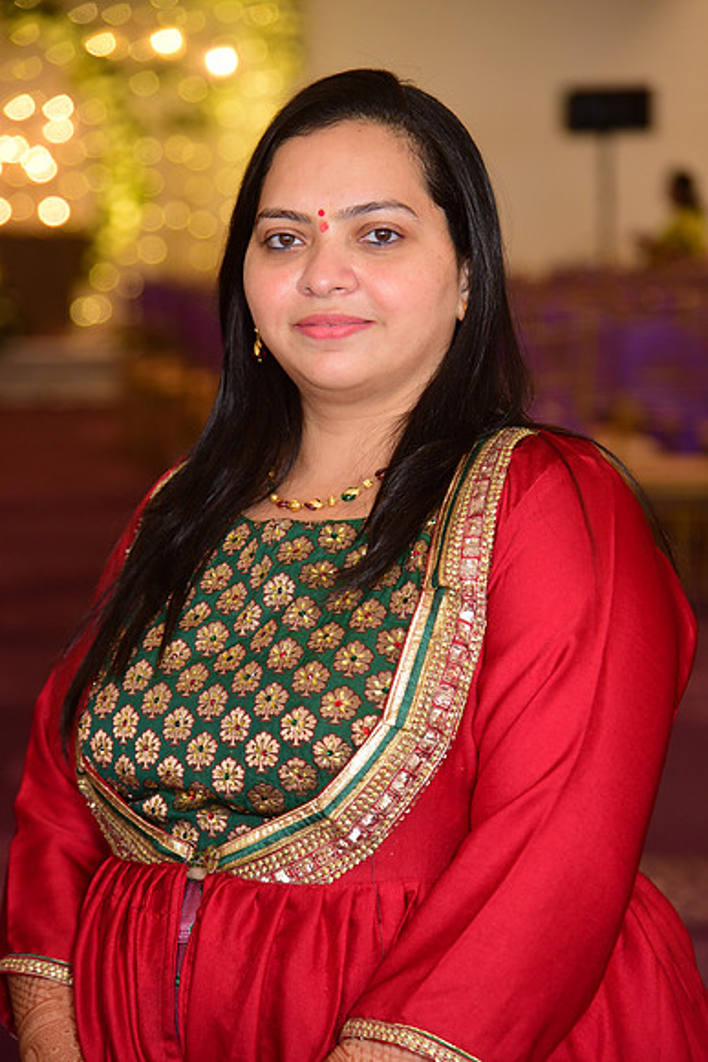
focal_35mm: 120
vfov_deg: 17.1
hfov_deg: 11.4
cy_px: 531
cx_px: 354
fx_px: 3538
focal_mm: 120
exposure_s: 1/160
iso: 1250
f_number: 4.5
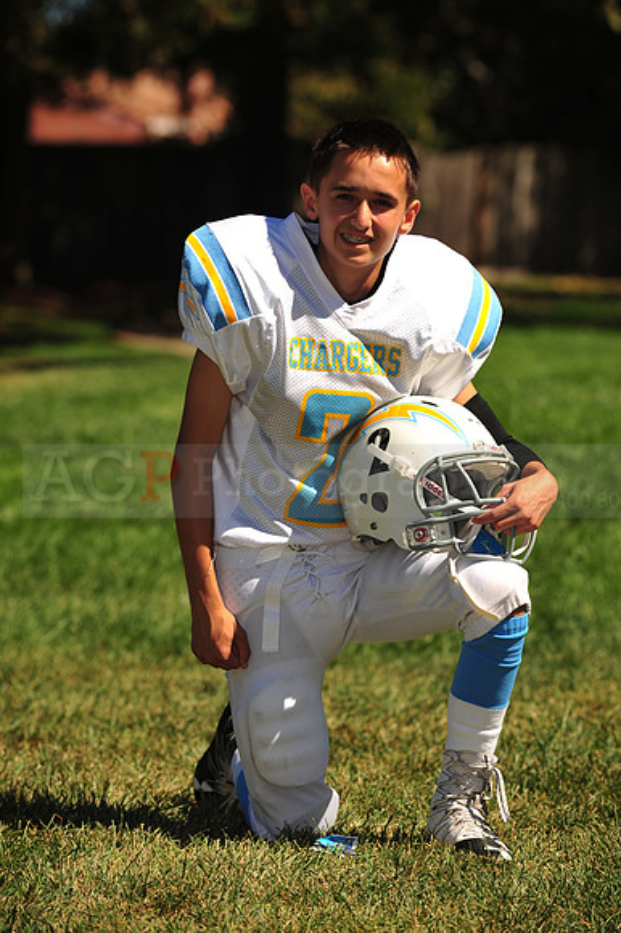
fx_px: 4145
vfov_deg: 12.8
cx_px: 310
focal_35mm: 160
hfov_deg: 8.6
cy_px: 466
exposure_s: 1/800
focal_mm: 160
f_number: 5
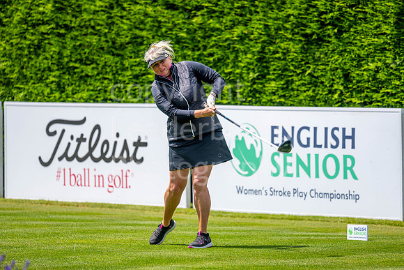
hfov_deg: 6.9
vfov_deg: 4.6
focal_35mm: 300
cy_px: 135
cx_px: 202
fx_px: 3367
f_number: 5
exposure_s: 1/1250
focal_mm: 300
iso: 200
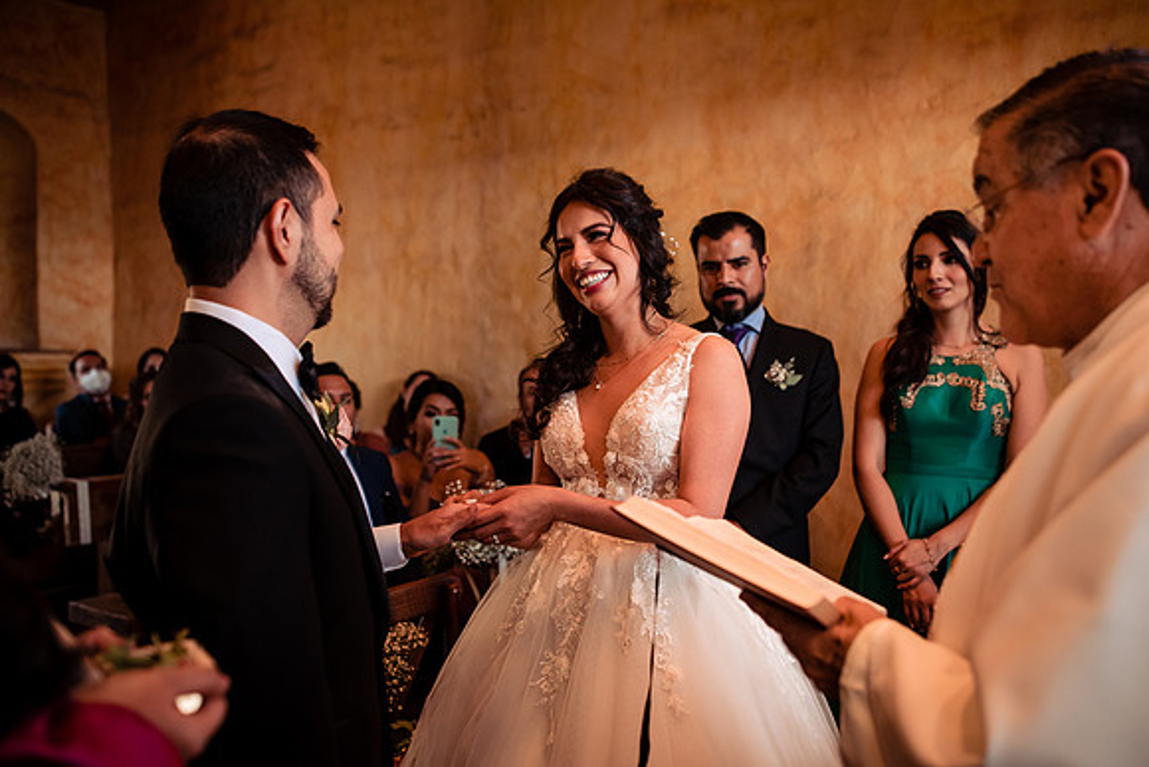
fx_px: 1117
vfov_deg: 37.9
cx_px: 574
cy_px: 384
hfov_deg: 54.4
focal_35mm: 35
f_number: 2.8
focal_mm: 35
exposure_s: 1/200
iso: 1250
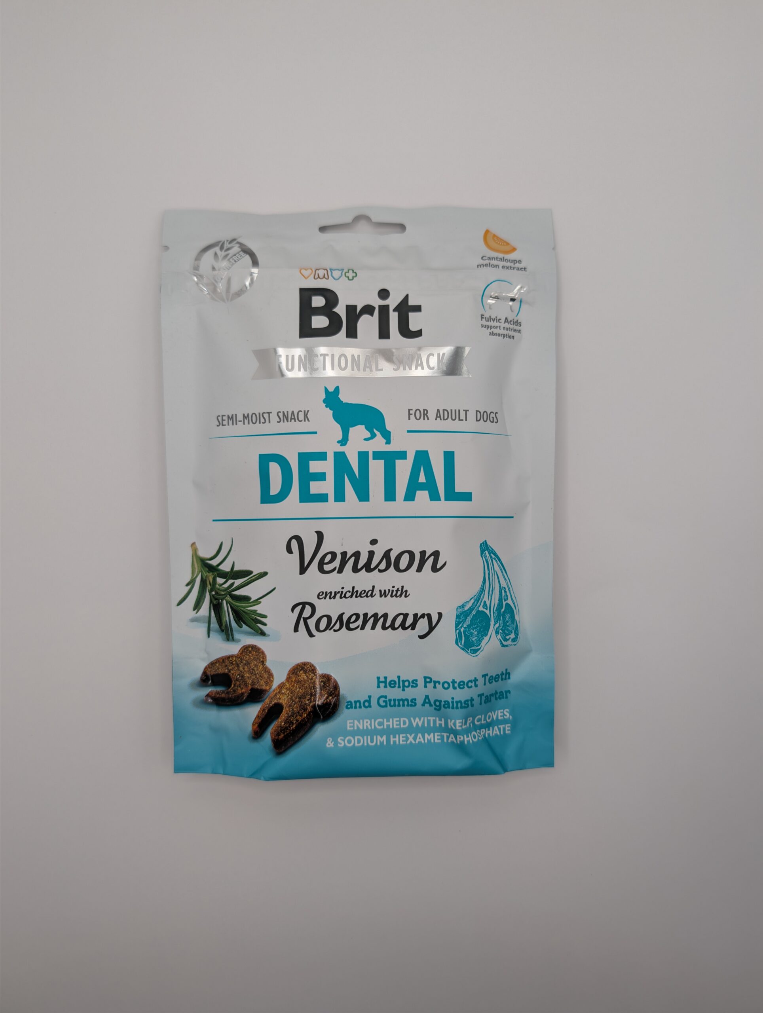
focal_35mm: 24
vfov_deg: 71.5
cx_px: 382
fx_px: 703
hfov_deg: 56.9
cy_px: 506
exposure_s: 1/177
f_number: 1.68
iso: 29
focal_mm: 6.9
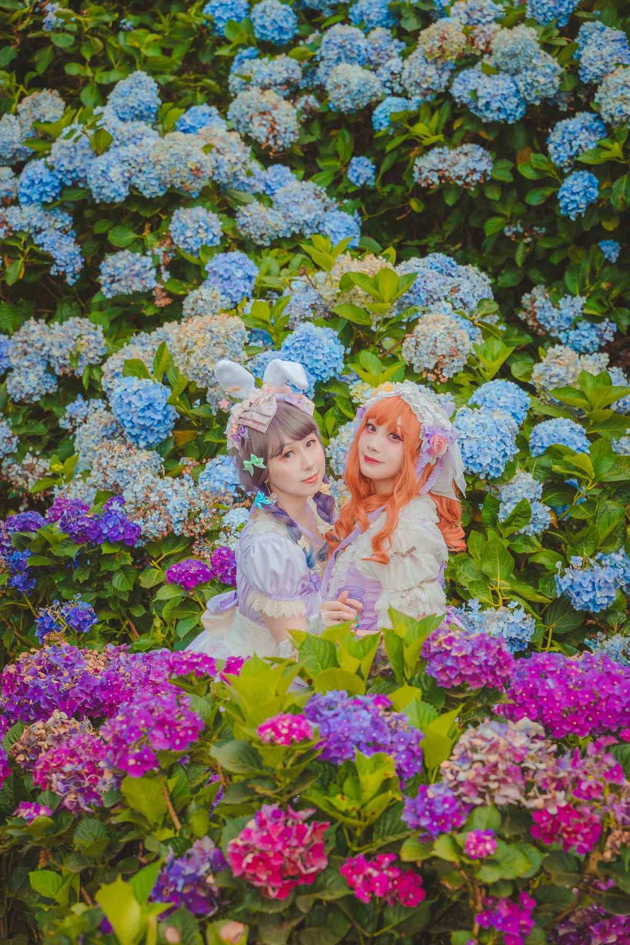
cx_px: 315
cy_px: 472
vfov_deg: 27.0
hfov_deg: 18.2
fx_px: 1969
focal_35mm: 75
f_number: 5.6
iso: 200
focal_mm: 75
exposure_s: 1/200
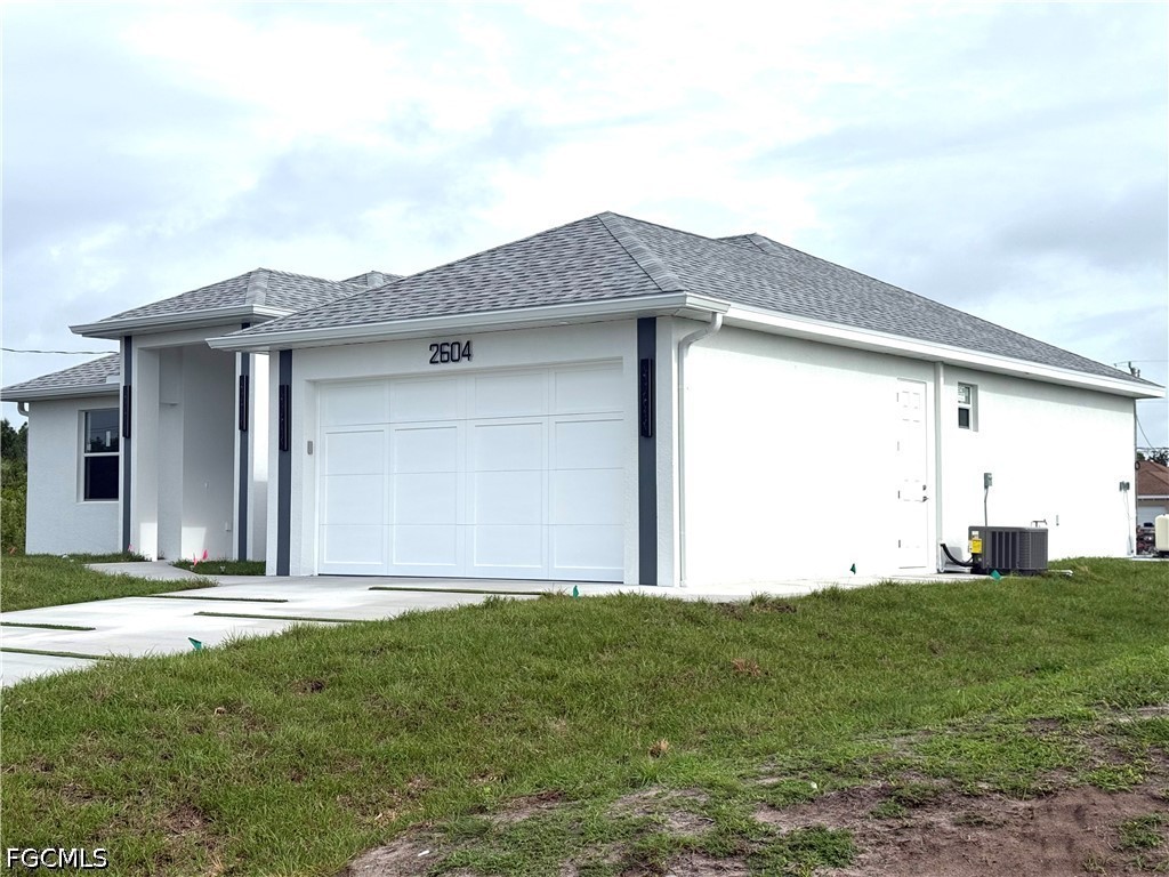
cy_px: 438
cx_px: 584
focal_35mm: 48
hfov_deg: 39.7
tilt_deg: +2.4
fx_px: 1621
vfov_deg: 30.3
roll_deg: +0.3
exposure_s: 1/7874
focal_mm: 6.76
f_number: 1.78
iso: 64
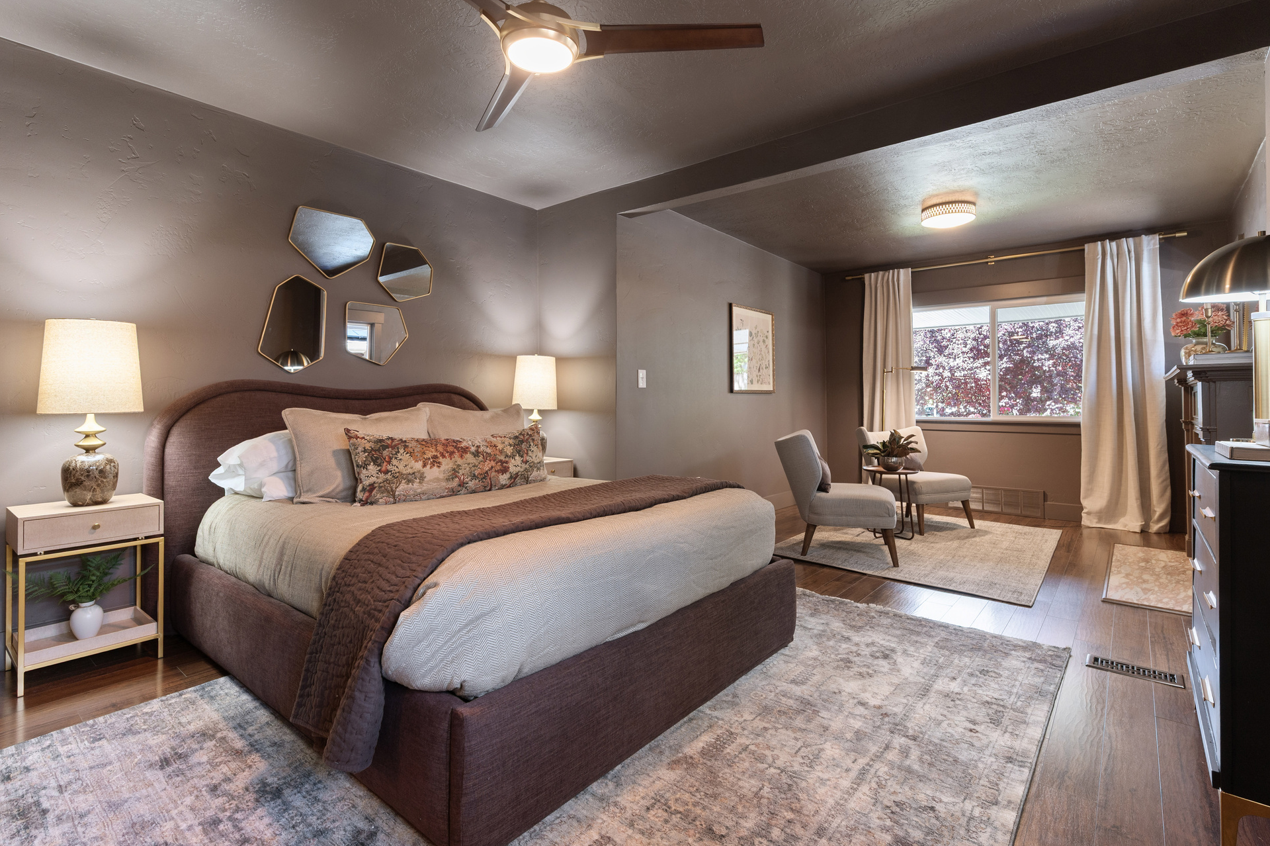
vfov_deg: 71.9
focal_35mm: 17
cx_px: 639
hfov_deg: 94.9
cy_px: 423
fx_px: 583
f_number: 7.1
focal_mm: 15.5
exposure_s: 1/5
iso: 500
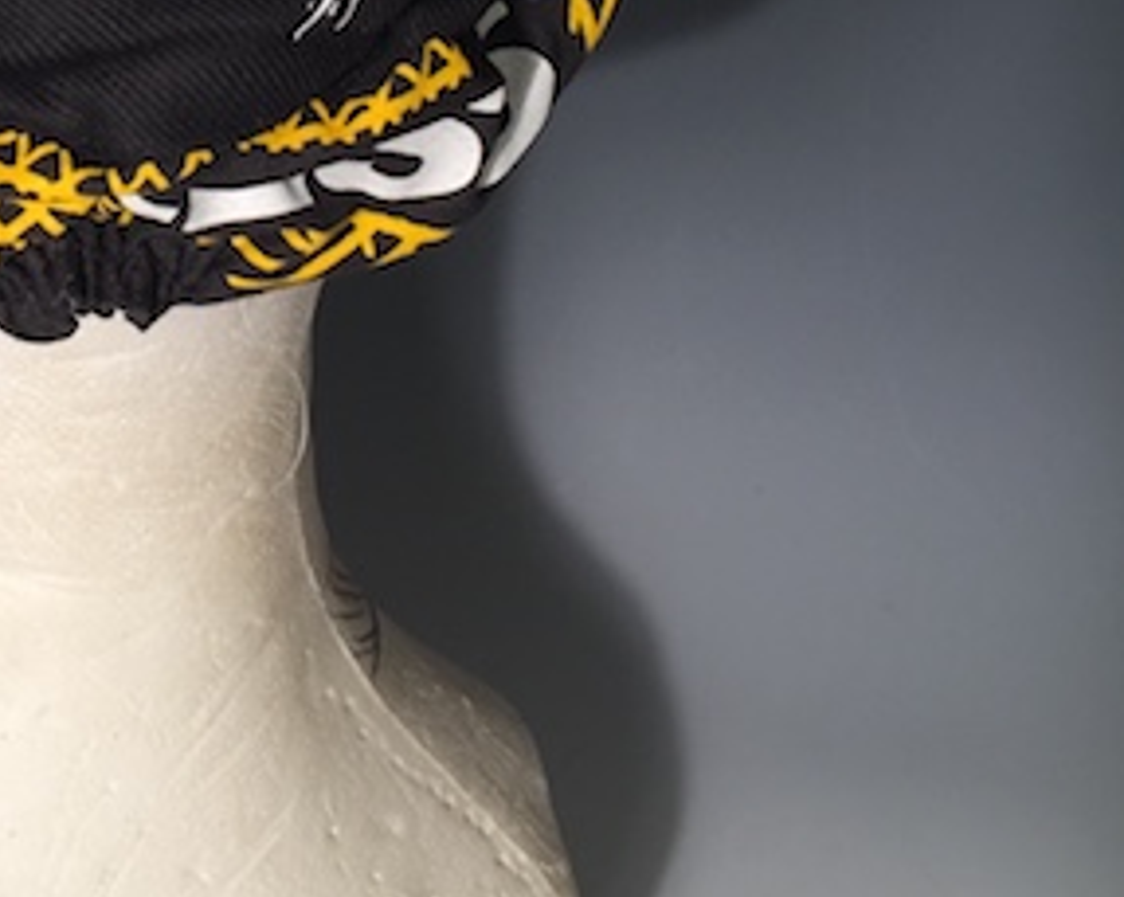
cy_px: -35
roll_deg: -2.0
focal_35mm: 79
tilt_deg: -23.2
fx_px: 2625
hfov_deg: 23.5
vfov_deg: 18.8
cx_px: 102
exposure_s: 1/159
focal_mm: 4.15
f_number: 2.2
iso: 32
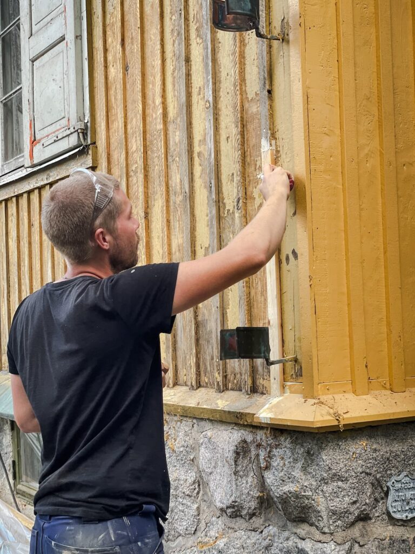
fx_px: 831
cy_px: 277
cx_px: 208
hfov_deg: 28.0
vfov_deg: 36.8
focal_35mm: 52
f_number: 2
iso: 50
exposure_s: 1/122
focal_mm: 6
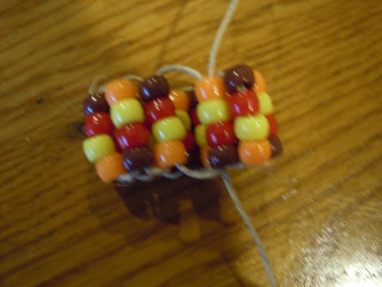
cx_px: 191
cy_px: 144
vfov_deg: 36.8
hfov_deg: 47.9
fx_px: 430
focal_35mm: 39
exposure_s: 1/6
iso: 400
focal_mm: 7.1
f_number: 3.7
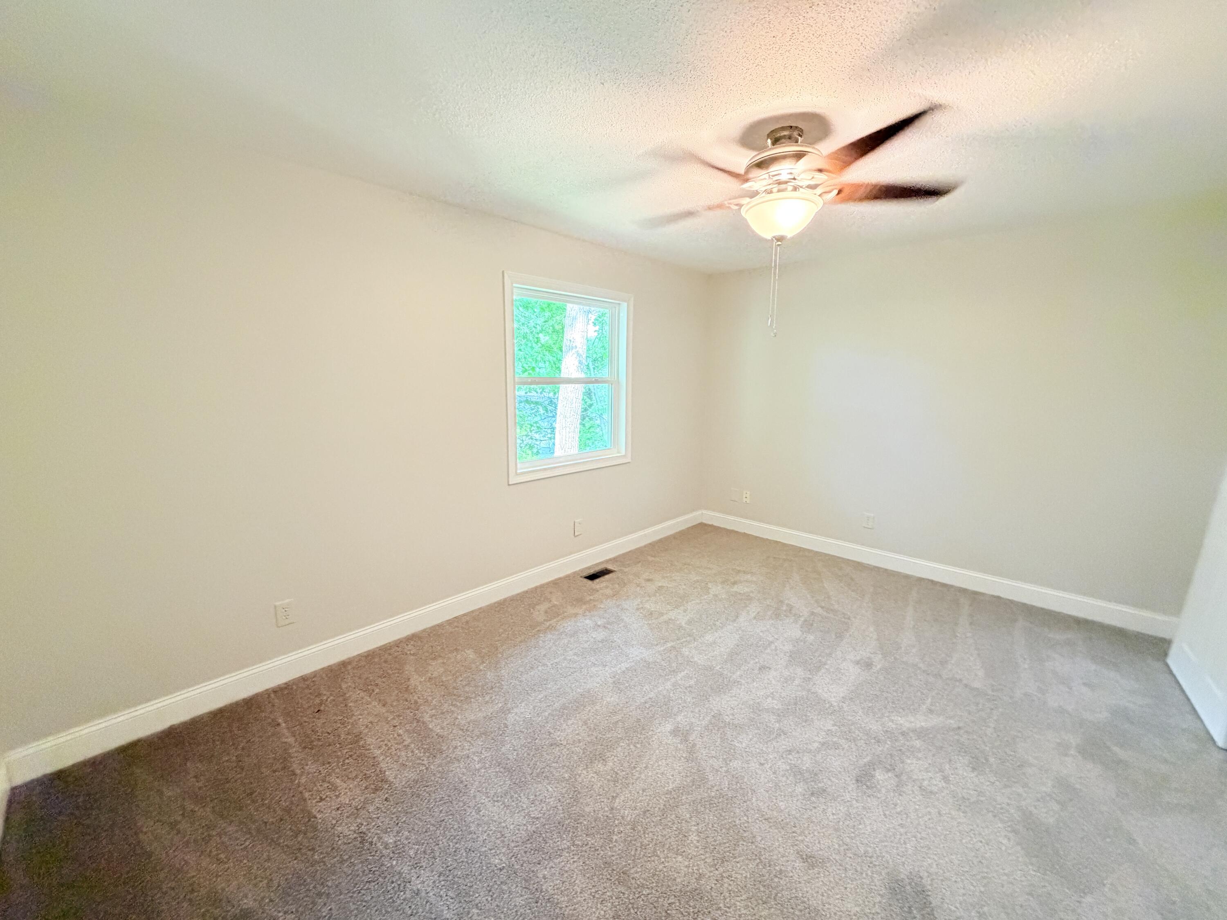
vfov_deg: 85.7
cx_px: 614
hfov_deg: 102.1
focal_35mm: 14
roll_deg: +1.2
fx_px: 496
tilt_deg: -13.3
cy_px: 460
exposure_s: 1/60
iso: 640
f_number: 2.2
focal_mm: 2.22
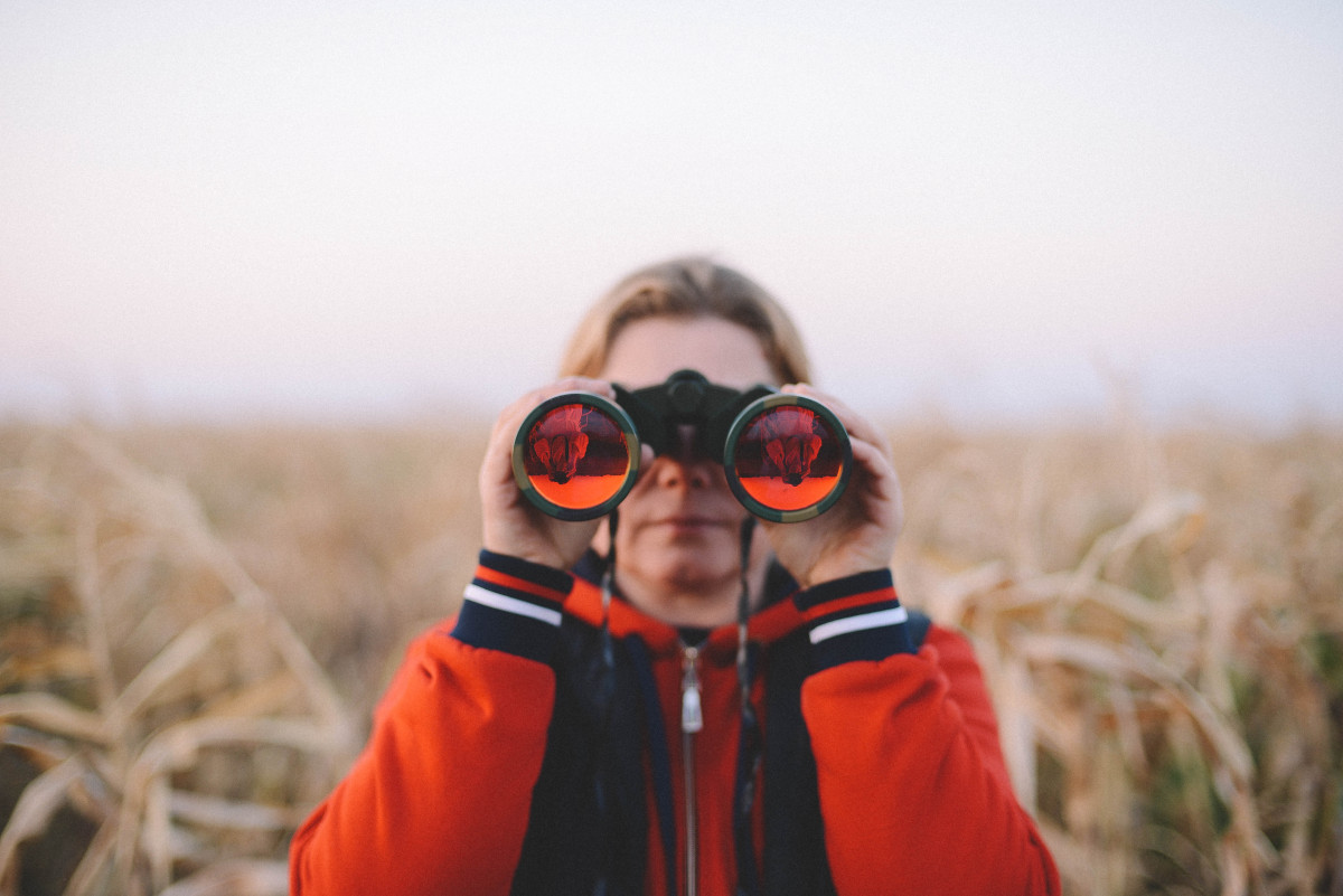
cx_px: 672
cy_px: 448
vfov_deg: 27.0
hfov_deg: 39.6
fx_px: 1866
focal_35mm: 50
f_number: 2
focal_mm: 50
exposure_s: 1/250
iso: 200
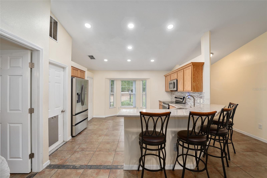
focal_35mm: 14
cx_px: 134
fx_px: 104
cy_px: 89
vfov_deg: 81.2
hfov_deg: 104.3
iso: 500
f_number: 7.1
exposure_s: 1/10
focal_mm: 14
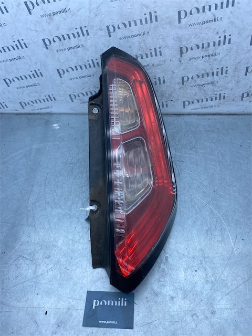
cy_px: 168
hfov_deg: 53.1
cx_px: 126
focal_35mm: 26
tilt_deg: -53.6
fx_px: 252
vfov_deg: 67.3
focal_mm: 4.25
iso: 32
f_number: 1.8
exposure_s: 1/934
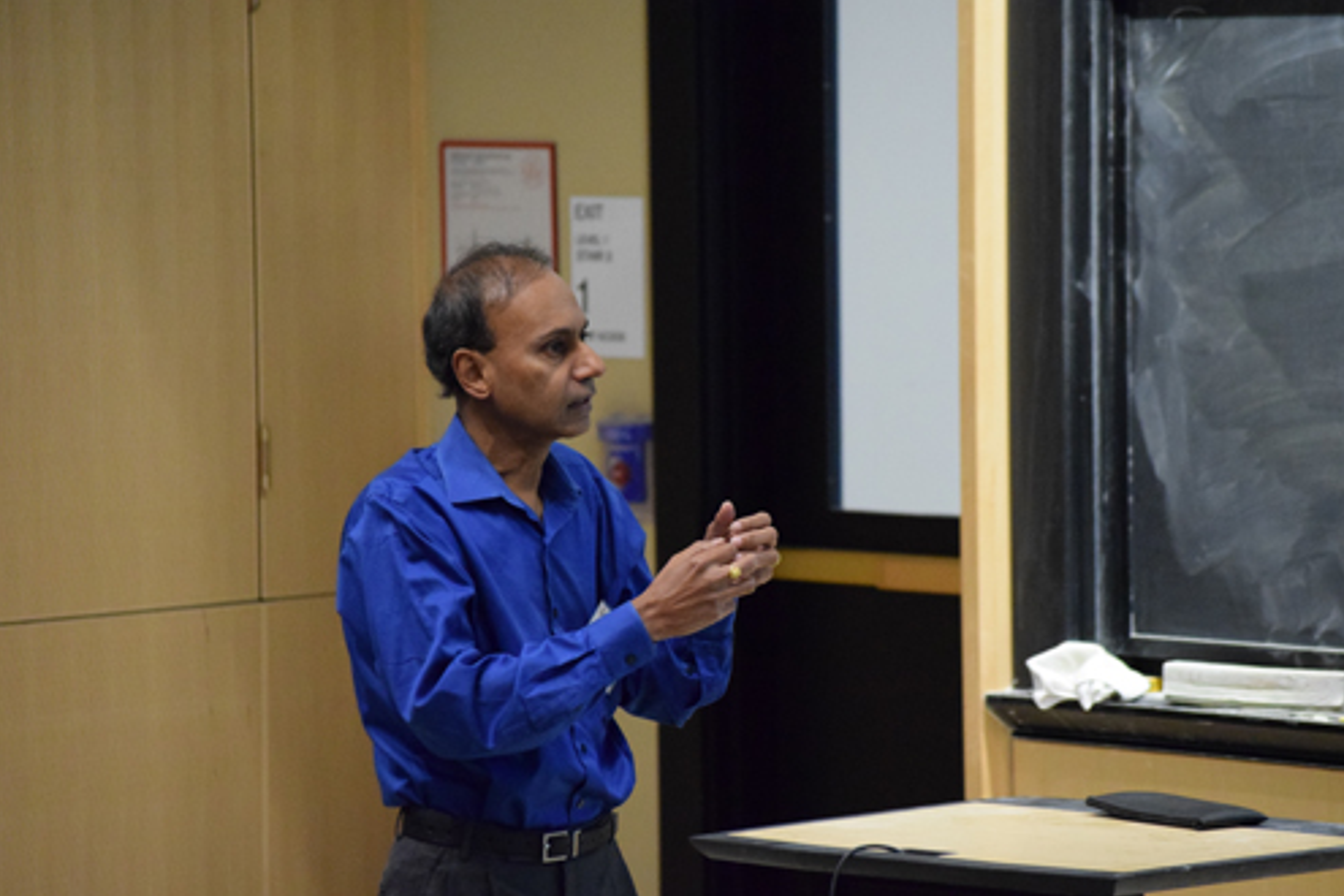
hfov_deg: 10.1
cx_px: 676
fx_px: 7634
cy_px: 449
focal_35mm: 205
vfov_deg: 6.7
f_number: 5
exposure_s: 1/160
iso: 6400
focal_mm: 135
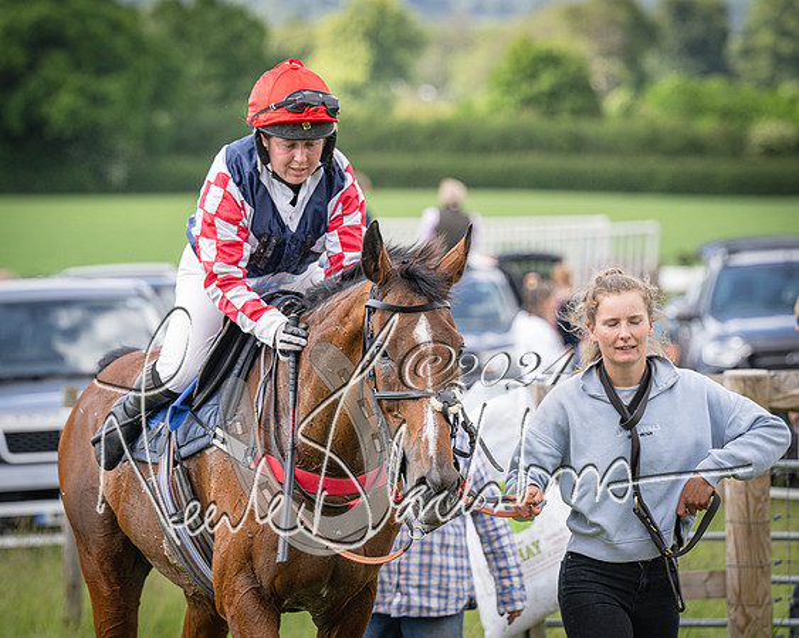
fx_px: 5960
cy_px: 283
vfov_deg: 6.1
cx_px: 309
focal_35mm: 252
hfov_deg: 7.7
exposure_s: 1/1000
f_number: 4
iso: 400
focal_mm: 165
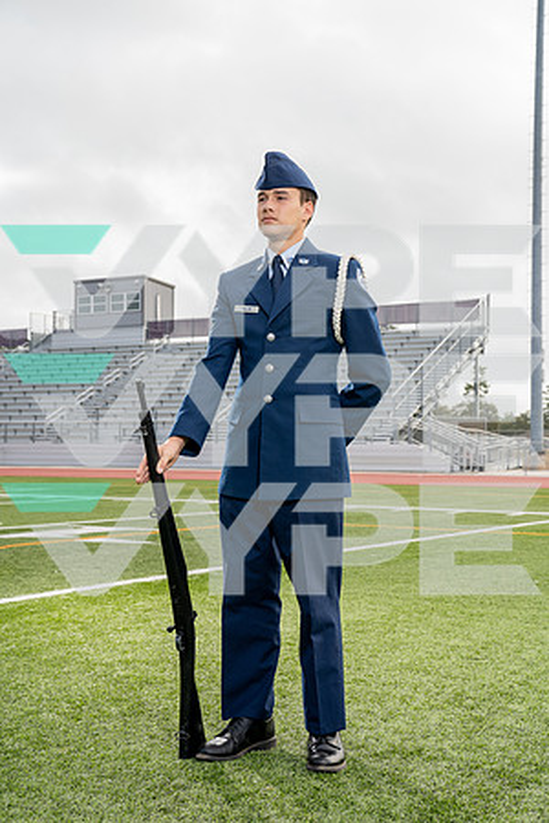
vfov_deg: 39.6
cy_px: 412
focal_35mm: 50
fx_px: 1144
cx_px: 274
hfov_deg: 27.0
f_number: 7.1
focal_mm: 50
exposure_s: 1/250
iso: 320
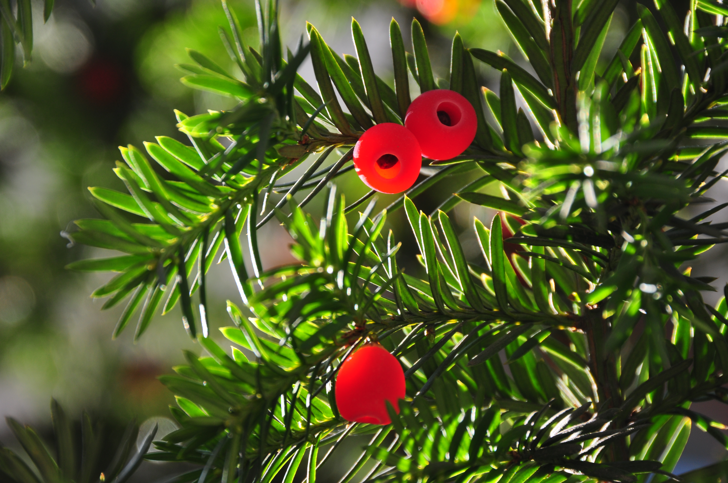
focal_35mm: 300
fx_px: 6059
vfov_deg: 4.6
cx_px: 364
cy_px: 242
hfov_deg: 6.9
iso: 200
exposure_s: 1/60
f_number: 11
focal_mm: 200
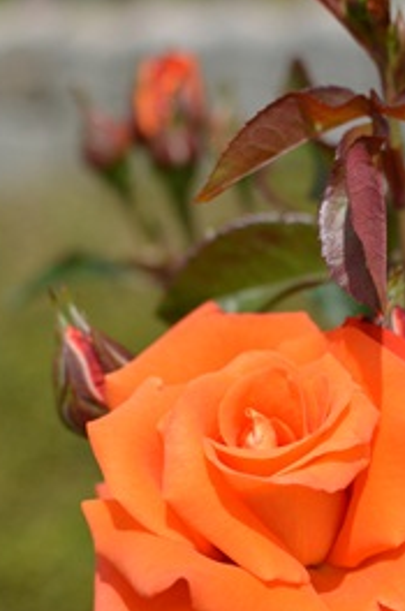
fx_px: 1522
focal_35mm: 90
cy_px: 399
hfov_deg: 15.1
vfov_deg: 22.6
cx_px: 238
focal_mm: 35
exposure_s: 1/1600
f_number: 3.5
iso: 100
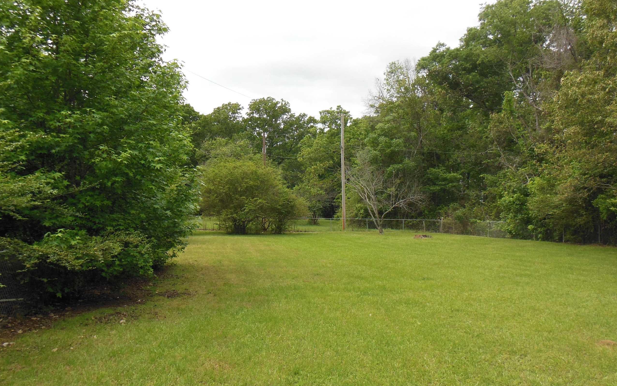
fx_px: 538
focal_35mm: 32
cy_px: 216
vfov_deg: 39.4
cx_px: 349
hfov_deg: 59.4
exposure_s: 1/1000
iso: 125
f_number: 3.2
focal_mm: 4.5
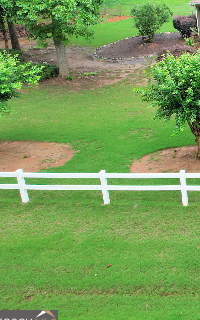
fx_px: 436
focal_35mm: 50
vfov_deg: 39.6
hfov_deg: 20.0
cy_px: 96
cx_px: 344
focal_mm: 8.38
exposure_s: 1/400
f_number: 2.8
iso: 100
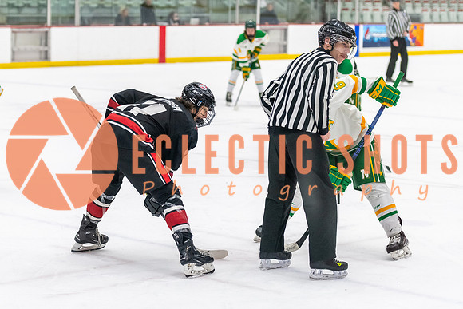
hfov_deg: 18.9
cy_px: 145
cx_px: 176
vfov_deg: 12.7
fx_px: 1387
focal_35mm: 108
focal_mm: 82
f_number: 2.8
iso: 3200
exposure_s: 1/640
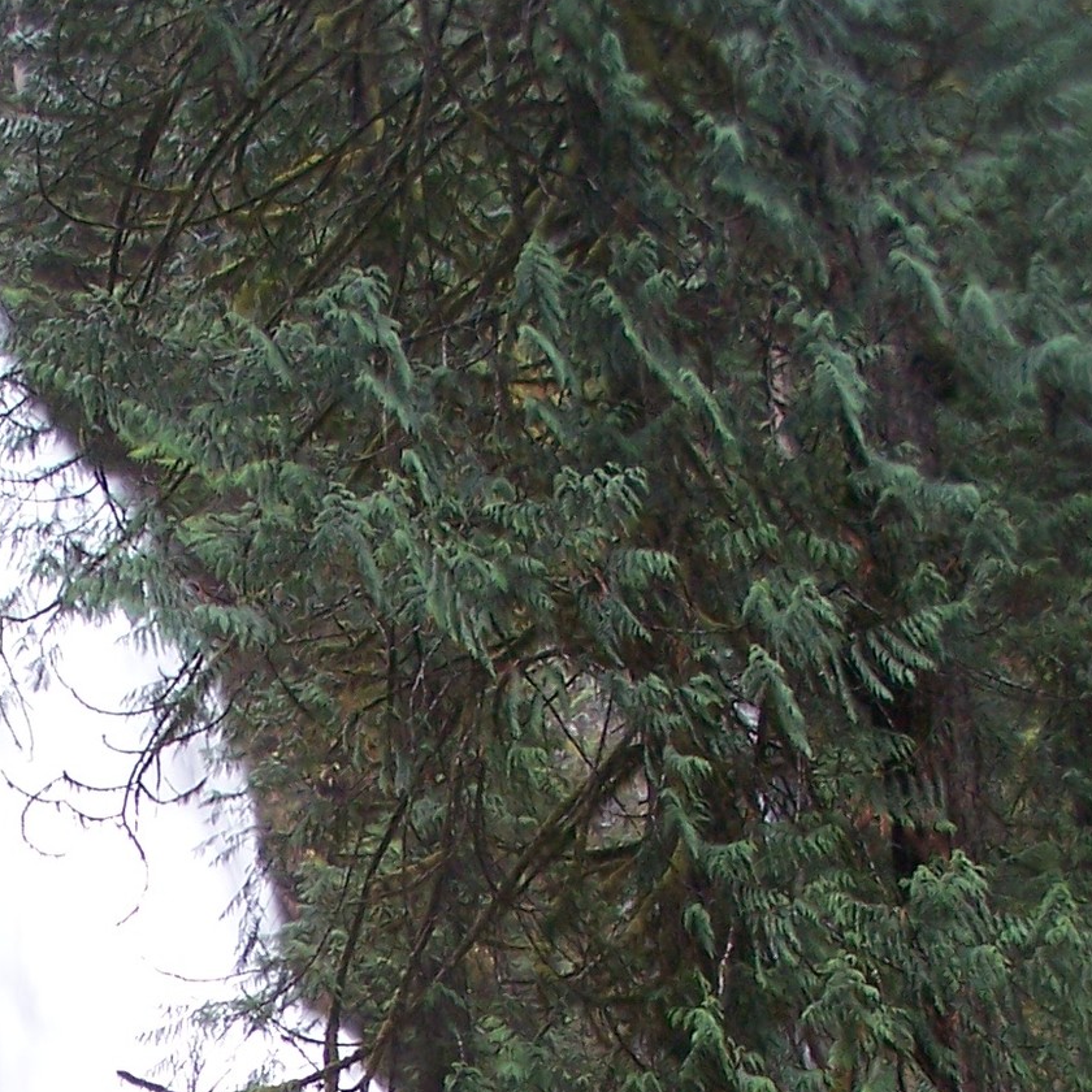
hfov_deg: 17.1
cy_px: 1591
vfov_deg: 16.1
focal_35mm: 100
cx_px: 72
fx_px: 3569
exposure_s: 1/30
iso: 140
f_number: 2.8
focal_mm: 6.3
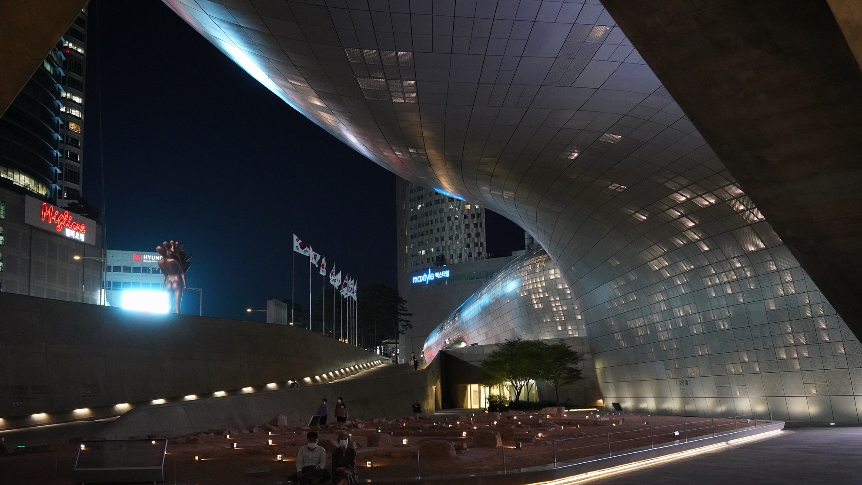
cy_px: 278
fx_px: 846
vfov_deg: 31.9
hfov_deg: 54.0
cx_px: 434
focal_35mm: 37
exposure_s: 1/80
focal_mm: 35
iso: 10000
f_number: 6.3
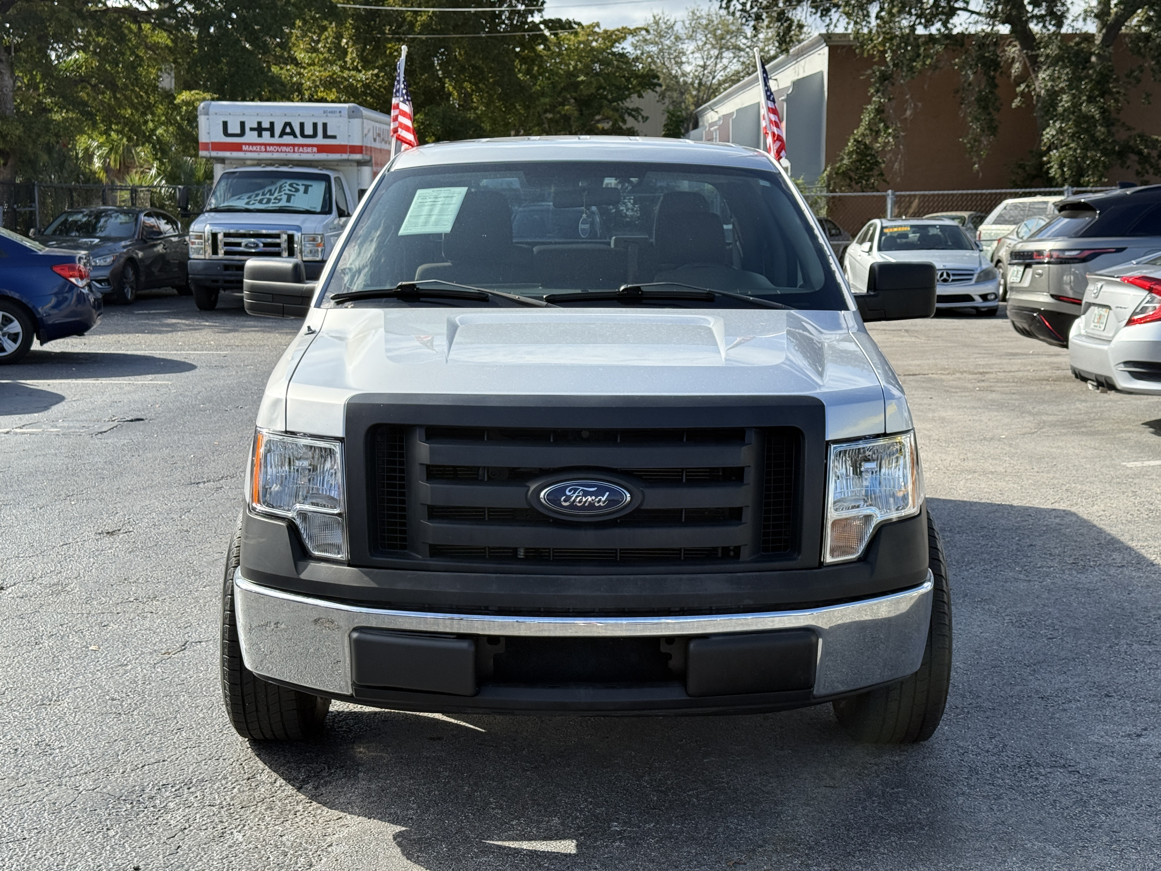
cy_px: 436
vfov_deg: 30.3
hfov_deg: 39.7
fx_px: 1610
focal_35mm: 48
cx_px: 580
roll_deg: +0.4
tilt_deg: -7.7
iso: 64
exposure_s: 1/2577
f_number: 1.78
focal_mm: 6.76
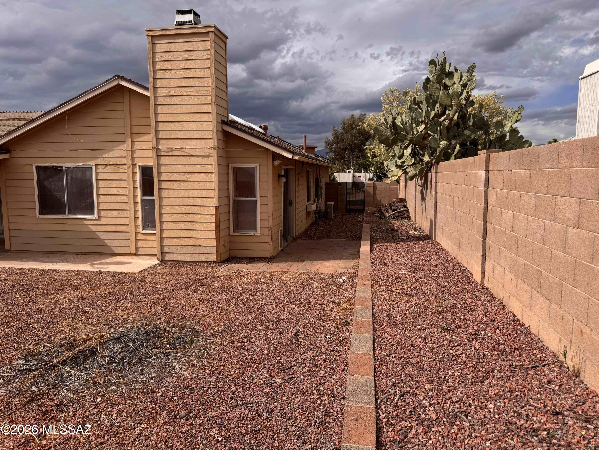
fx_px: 415
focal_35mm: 24
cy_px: 225
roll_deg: -0.1
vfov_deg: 56.8
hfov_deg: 71.6
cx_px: 300
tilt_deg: -6.9
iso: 80
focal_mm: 6.76
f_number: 1.78
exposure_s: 1/7092
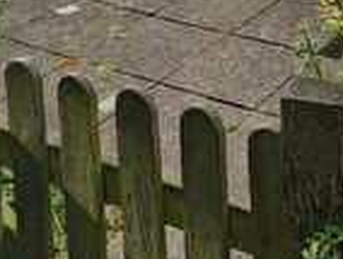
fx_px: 635
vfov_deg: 17.5
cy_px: -236
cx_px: 391
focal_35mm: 64
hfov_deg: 27.3
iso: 50
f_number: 2.2
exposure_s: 1/1024
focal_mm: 2.2
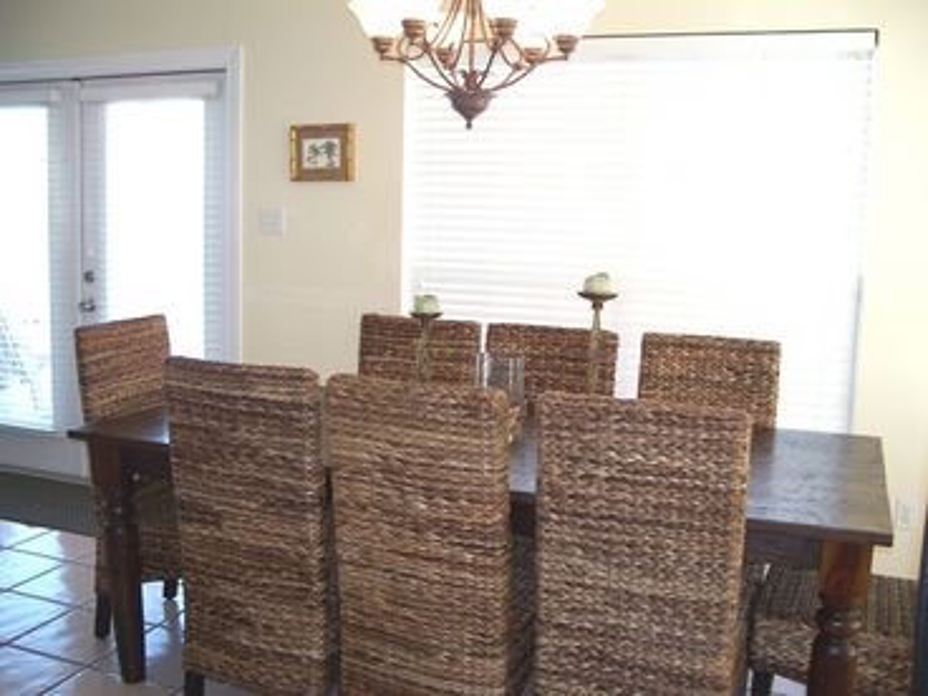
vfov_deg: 38.7
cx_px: 464
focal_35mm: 37
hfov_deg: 50.1
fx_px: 992
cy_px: 348
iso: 125
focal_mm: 7.8
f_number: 2.8
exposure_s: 1/60
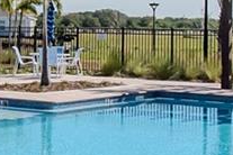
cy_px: 60
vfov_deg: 11.8
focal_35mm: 116
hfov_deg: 17.3
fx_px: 751
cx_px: 3
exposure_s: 1/4000
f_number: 6.3
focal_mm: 10
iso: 800
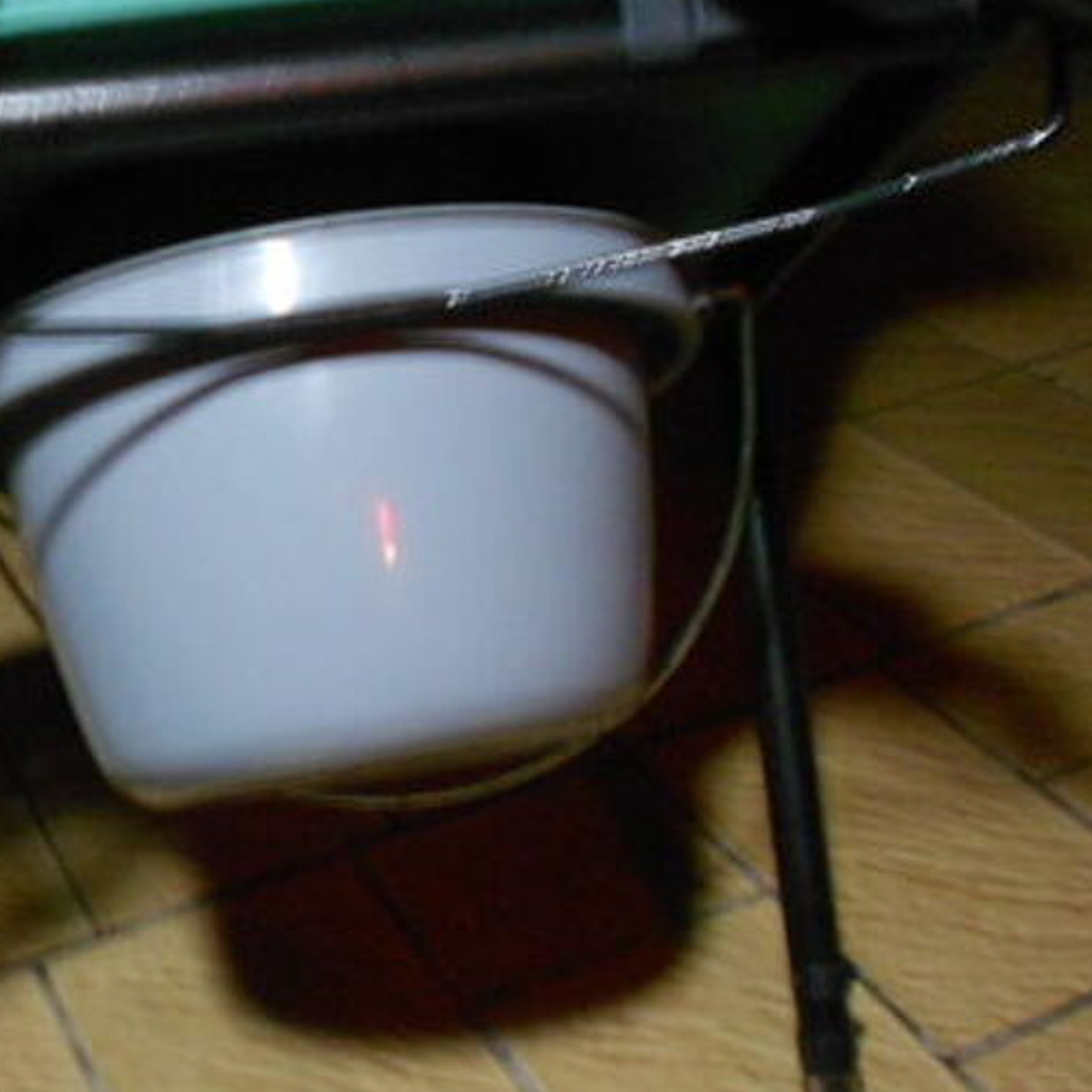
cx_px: 310
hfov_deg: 36.2
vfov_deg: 36.5
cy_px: 701
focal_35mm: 46
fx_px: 1642
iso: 400
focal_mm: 4.6
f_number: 3.2
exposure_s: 1/8
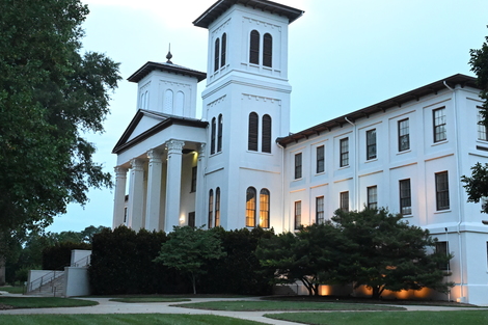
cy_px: 154
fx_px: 623
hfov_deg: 42.7
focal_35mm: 46
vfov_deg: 29.2
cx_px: 260
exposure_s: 1/125
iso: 6400
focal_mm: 24
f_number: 5.6
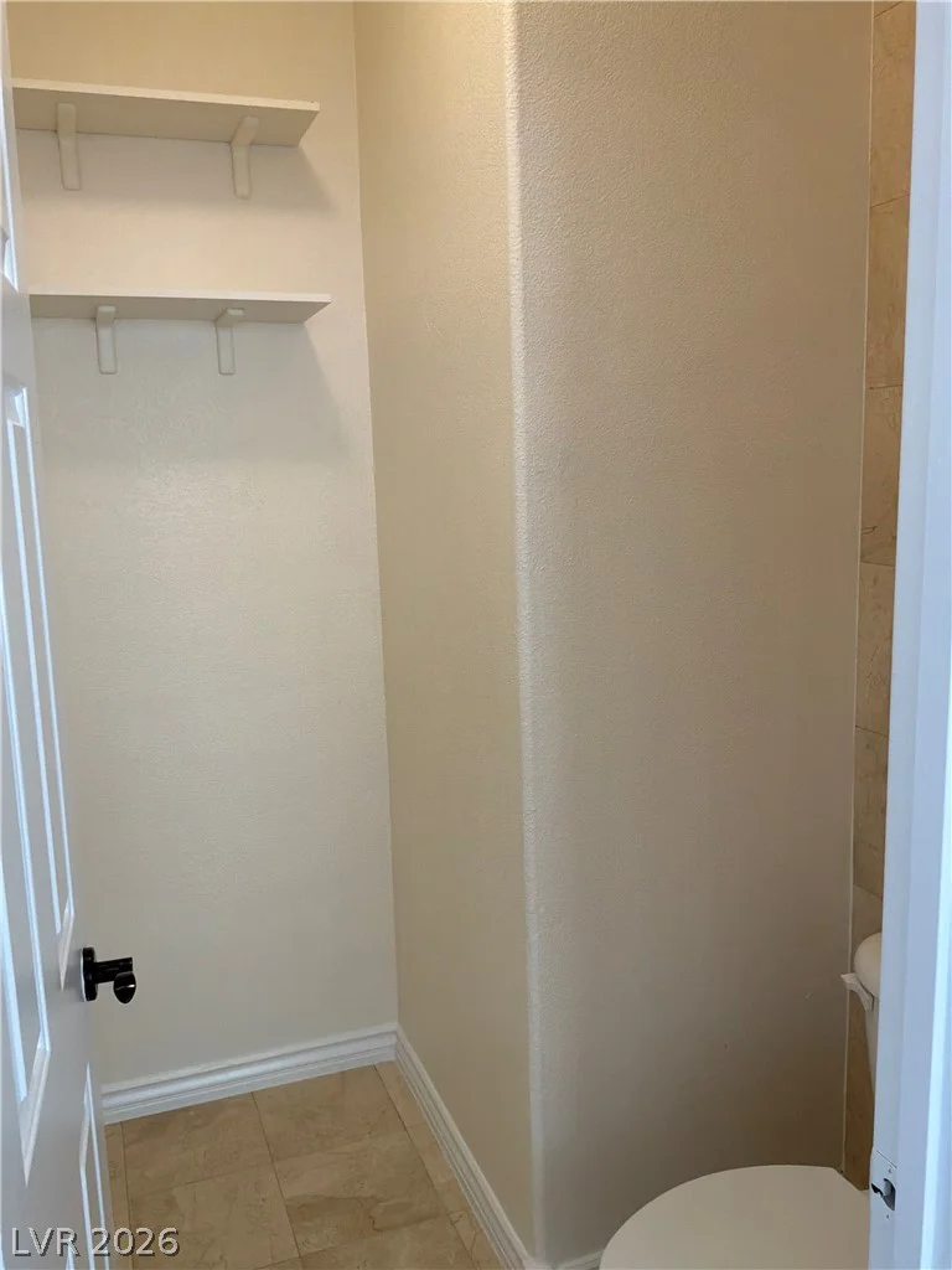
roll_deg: +1.8
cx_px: 476
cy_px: 635
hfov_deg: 49.7
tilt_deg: -9.5
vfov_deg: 63.4
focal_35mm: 28
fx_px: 1027
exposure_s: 1/60
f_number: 1.8
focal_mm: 3
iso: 64
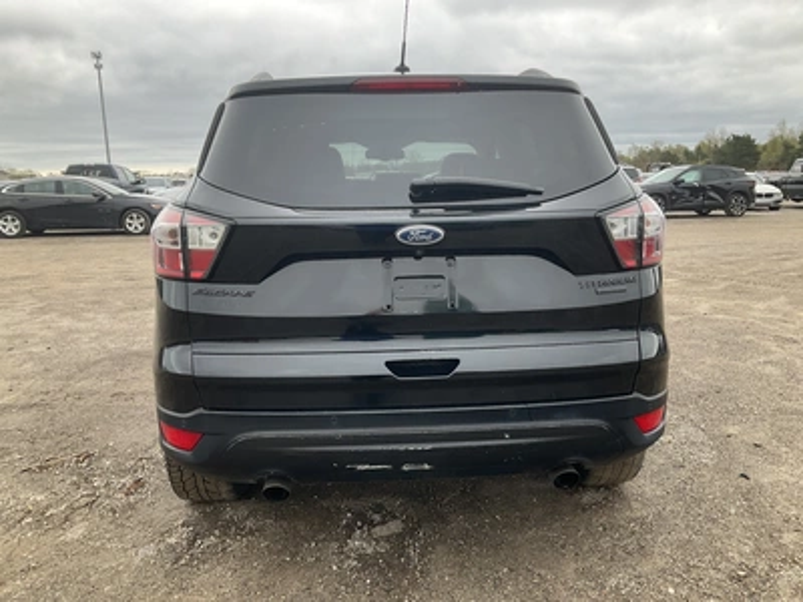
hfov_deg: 61.7
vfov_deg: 48.2
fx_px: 673
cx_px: 402
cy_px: 301
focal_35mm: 29
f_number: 1.8
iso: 25
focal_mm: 3
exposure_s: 1/264
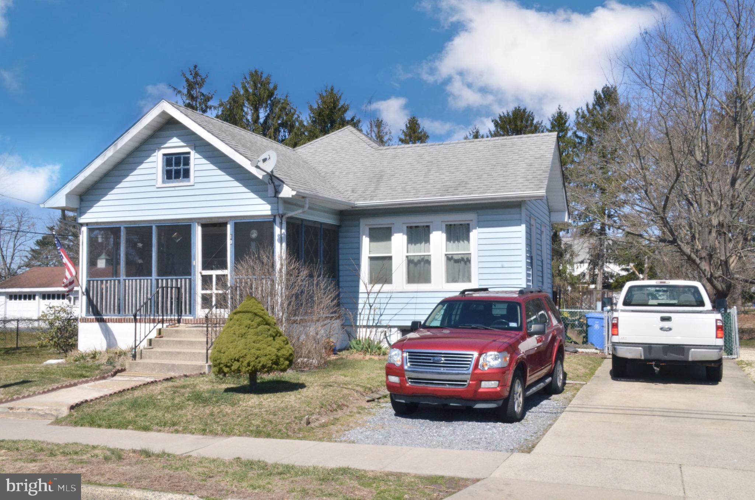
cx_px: 378
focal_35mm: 36
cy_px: 250
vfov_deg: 36.7
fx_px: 753
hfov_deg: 53.2
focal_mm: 24
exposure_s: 1/250
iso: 500
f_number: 25
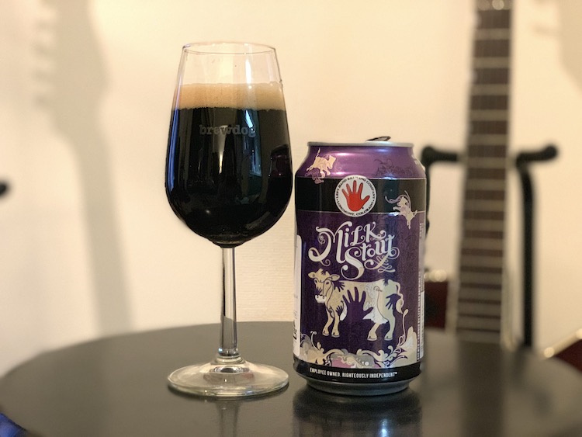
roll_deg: -0.7
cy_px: 218
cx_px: 291
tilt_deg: -4.2
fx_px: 875
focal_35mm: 52
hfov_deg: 36.8
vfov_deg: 28.0
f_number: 2.4
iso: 640
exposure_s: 1/25
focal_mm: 6
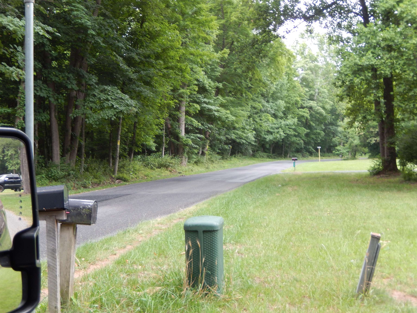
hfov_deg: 37.5
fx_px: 614
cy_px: 156
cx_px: 208
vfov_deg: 28.6
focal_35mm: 51
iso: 125
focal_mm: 9.2
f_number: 4.5
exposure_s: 1/30
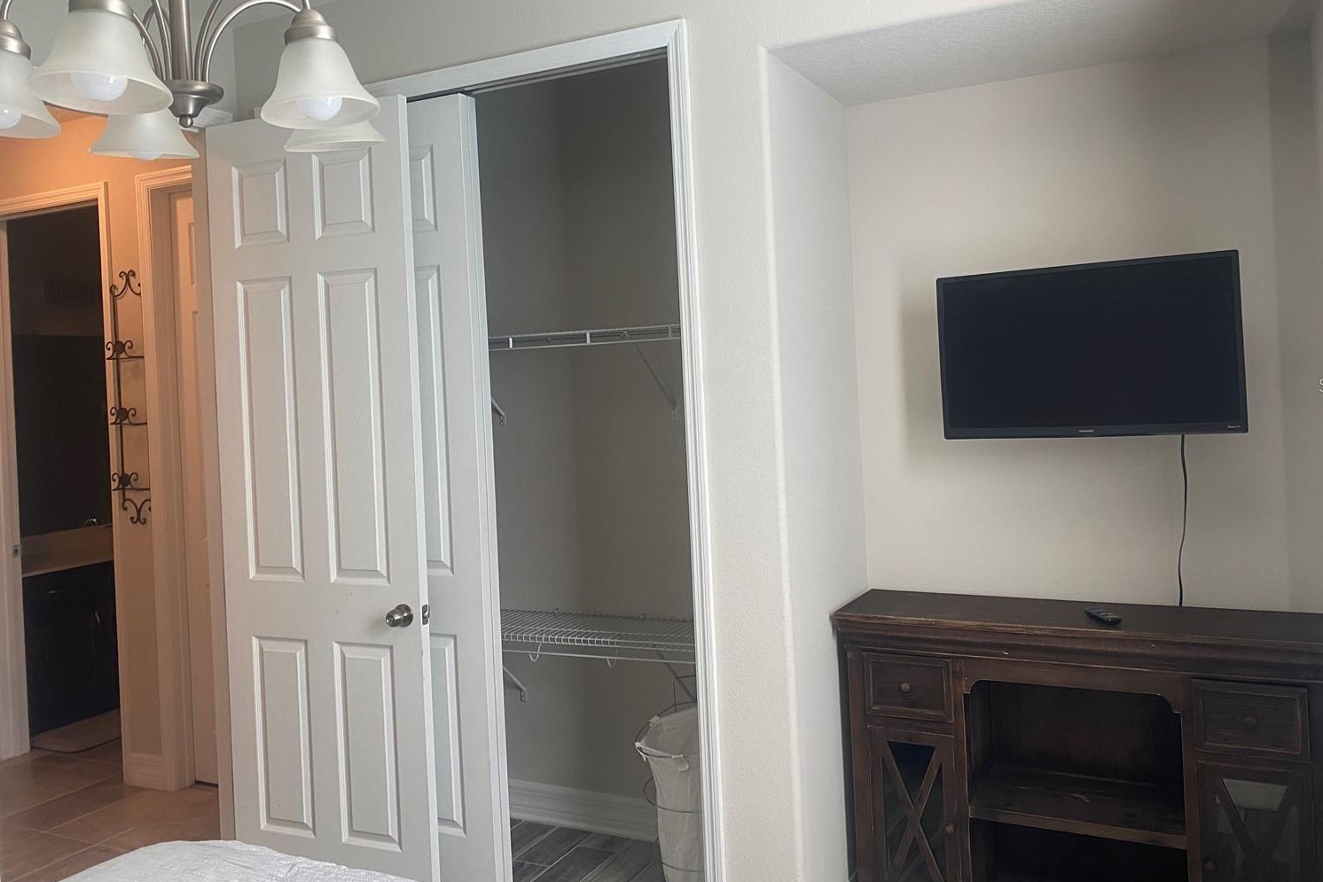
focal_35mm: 29
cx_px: 693
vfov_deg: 44.9
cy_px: 385
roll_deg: +2.5
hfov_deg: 63.6
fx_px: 1066
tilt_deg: -0.4
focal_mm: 4.25
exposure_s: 1/60
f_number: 1.8
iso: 80
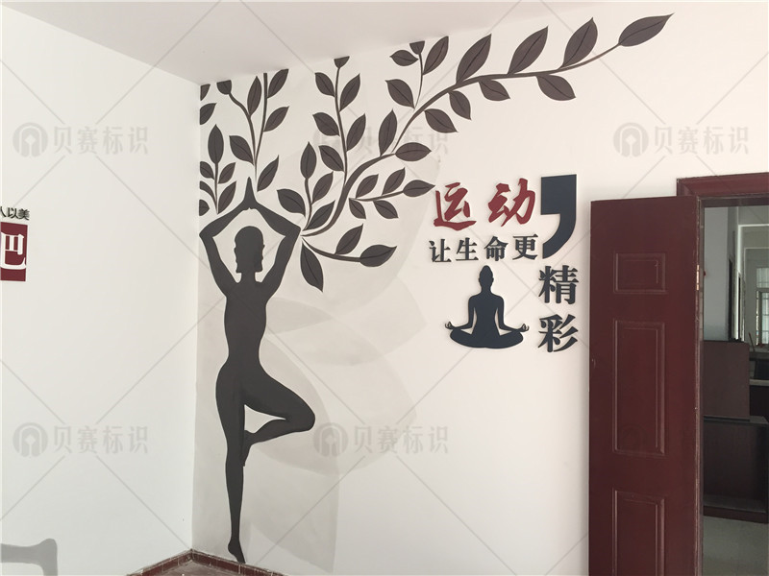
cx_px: 384
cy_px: 288
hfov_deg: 61.7
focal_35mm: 29
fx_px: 644
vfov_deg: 48.2
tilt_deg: +2.6
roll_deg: -2.5
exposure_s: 1/33
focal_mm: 4.15
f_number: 2.2
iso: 80
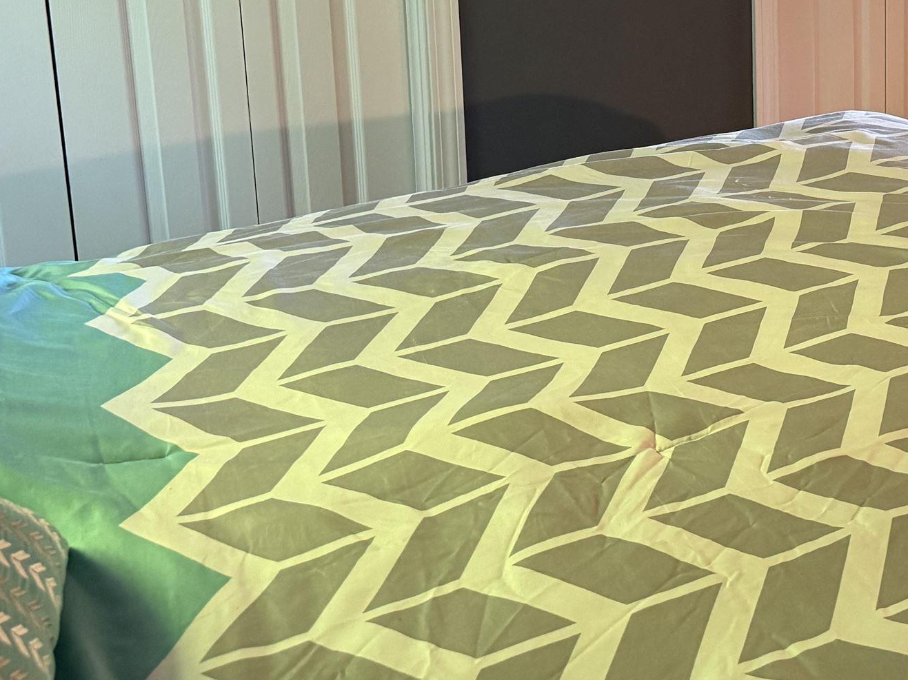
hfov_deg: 32.5
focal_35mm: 56
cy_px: -83
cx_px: 835
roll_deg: +0.2
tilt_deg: -12.0
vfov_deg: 24.2
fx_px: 1469
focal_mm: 6.76
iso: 400
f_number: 1.78
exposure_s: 1/60
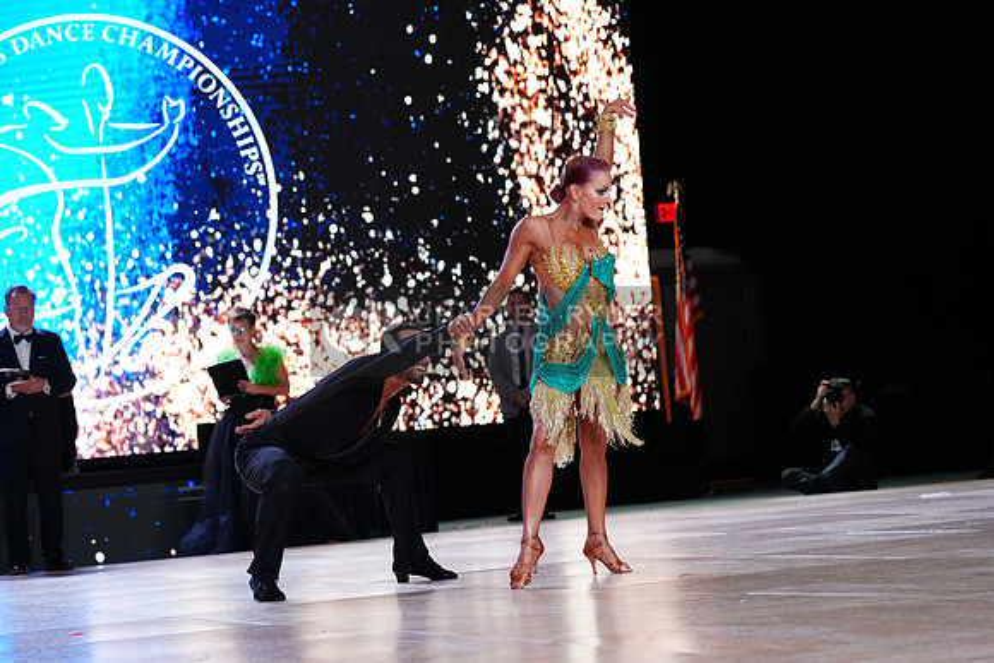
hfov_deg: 19.5
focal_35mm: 105
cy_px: 332
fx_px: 2900
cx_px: 497
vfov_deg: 13.0
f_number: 4.5
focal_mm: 105
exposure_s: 1/500
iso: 2000
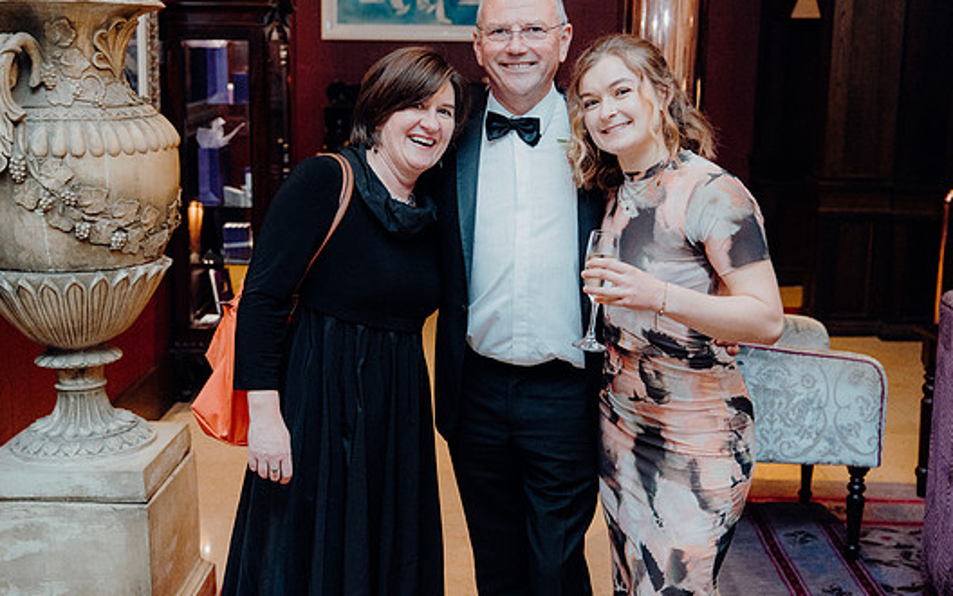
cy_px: 281
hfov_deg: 42.6
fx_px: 1221
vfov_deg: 27.4
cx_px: 451
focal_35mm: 47
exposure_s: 1/160
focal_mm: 42
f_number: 3.5
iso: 2500
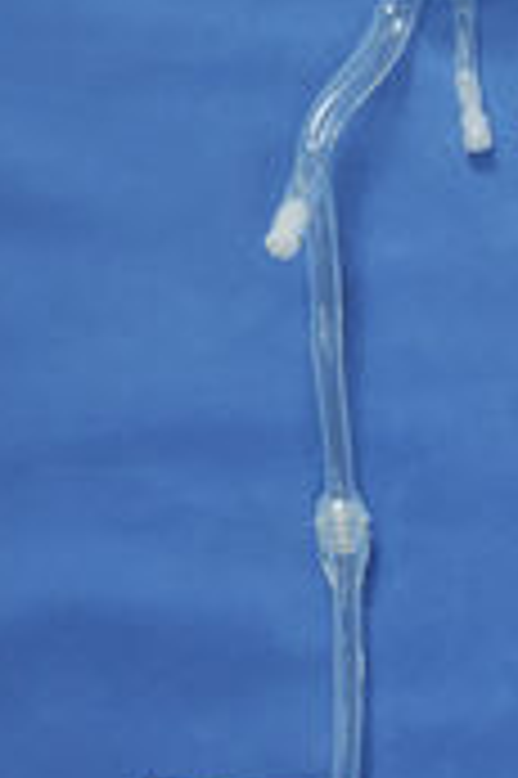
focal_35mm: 125
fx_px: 2713
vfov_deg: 16.2
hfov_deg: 10.7
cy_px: 634
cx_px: 617
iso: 400
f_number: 4.5
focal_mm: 29
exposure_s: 1/60
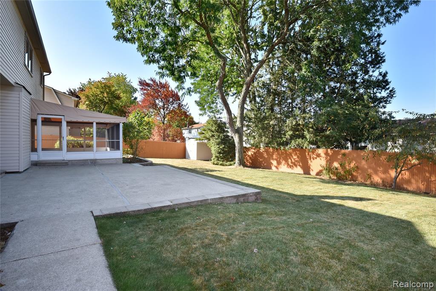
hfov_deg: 93.3
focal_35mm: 17
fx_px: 206
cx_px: 218
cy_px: 146
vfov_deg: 70.5
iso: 640
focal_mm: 17
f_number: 13
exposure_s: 1/200
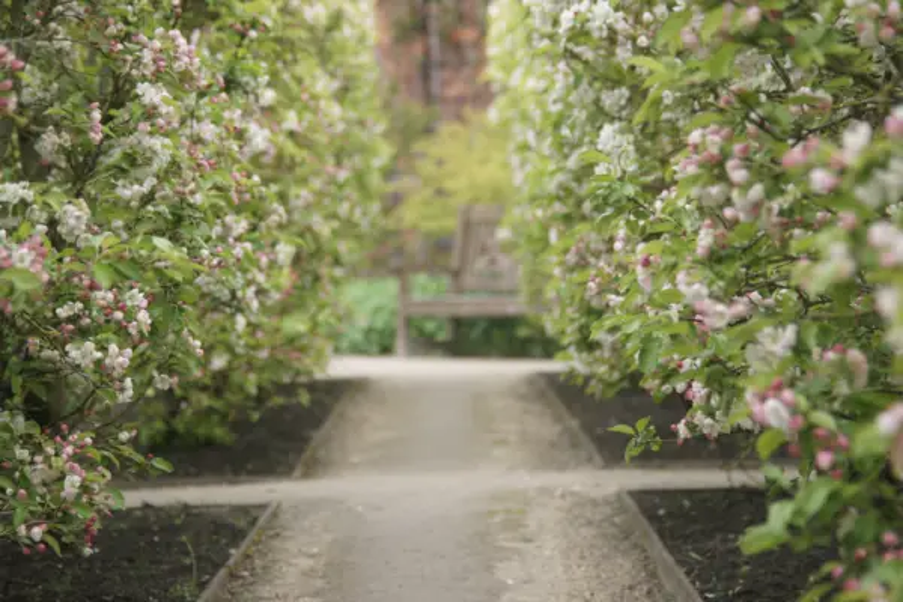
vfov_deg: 15.2
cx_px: 452
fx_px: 2257
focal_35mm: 90
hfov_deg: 22.6
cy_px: 301
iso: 320
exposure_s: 1/100
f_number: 4.5
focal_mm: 90
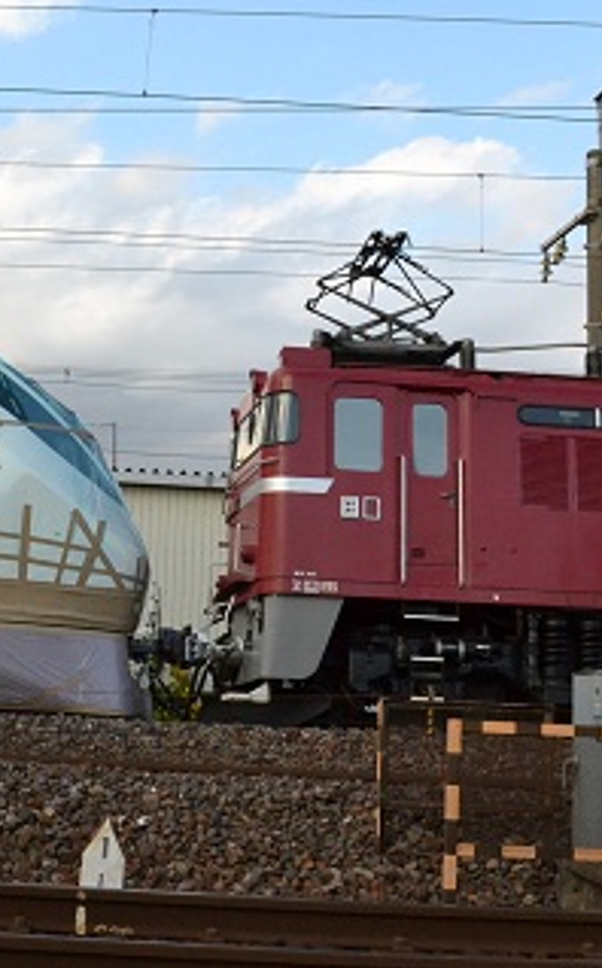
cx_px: 116
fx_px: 1369
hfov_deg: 24.4
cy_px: 387
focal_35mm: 52
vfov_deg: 38.7
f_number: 13
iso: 1600
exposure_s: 1/640
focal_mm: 18
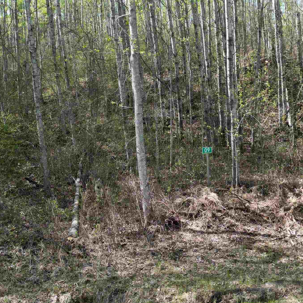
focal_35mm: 48
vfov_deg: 34.9
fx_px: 475
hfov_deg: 34.8
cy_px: 95
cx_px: 218
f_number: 1.7
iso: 160
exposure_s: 1/1250
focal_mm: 6.72
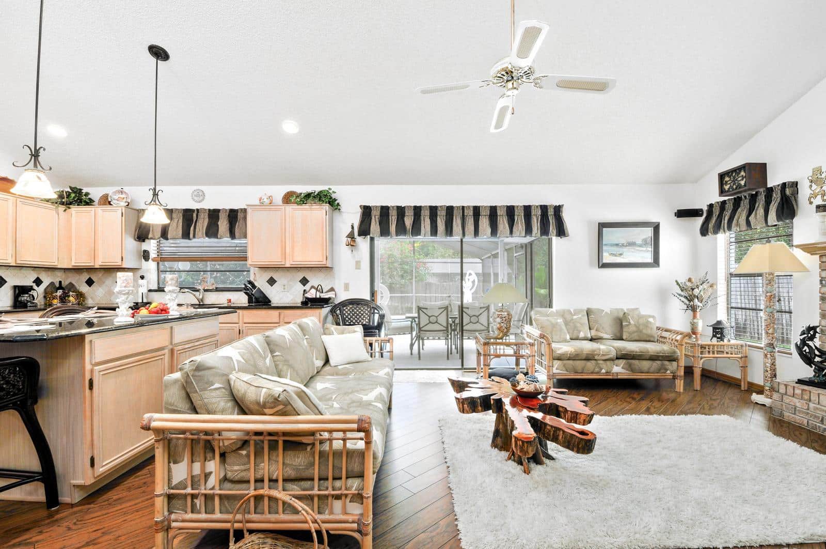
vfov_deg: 77.2
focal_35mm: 15
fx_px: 344
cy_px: 274
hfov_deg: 100.5
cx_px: 413
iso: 250
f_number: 8
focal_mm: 10
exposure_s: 1
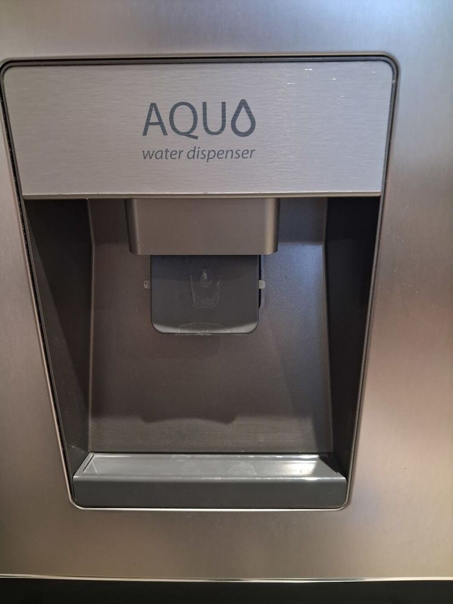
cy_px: 302
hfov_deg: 51.4
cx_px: 226
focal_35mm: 27
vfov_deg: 65.3
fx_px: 471
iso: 640
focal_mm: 4
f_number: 1.8
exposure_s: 1/24
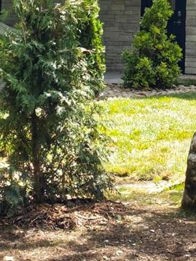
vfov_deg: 12.0
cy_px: -182
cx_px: 159
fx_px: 1156
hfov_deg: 9.7
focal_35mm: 153
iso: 50
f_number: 1.67
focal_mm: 6.62
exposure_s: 1/1838
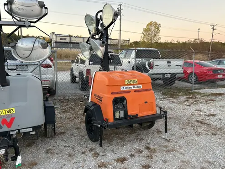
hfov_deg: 61.5
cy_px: 90
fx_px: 189
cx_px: 125
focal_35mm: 29
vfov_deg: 48.2
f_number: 1.5
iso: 125
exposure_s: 1/121
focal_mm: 5.7
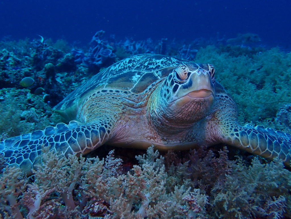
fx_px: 269
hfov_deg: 56.8
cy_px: 110
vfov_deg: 44.2
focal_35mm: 32
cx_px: 146
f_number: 3.2
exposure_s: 1/125
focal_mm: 5.79
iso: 100
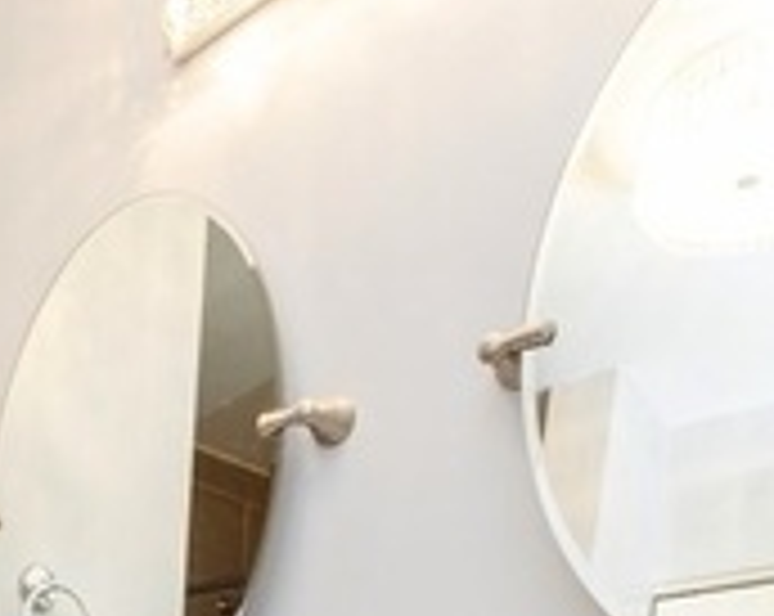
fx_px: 1021
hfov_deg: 36.0
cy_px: 852
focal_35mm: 45
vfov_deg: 26.8
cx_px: -54
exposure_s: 1/4
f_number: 9
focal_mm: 8.5
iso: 200
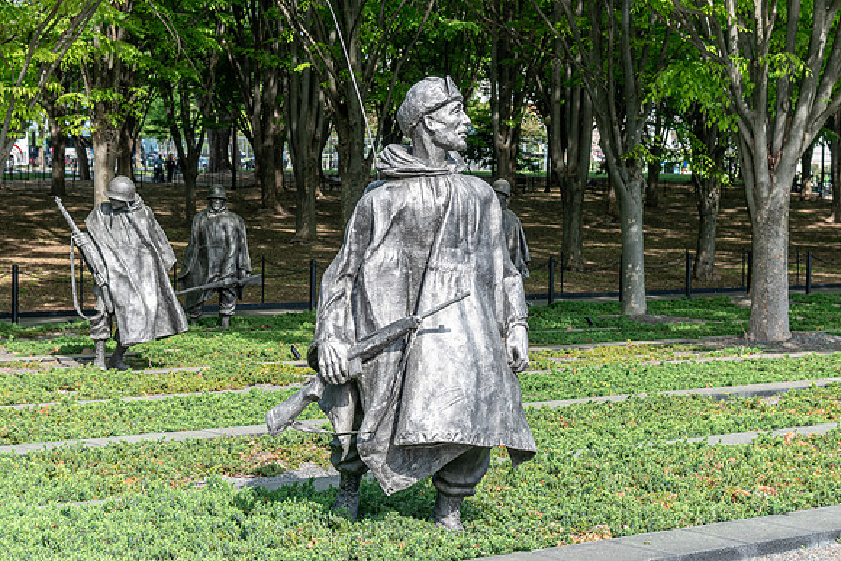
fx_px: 1612
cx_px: 409
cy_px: 272
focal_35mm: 69
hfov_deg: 29.2
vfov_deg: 19.7
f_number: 5.6
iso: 100
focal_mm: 50
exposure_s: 1/125
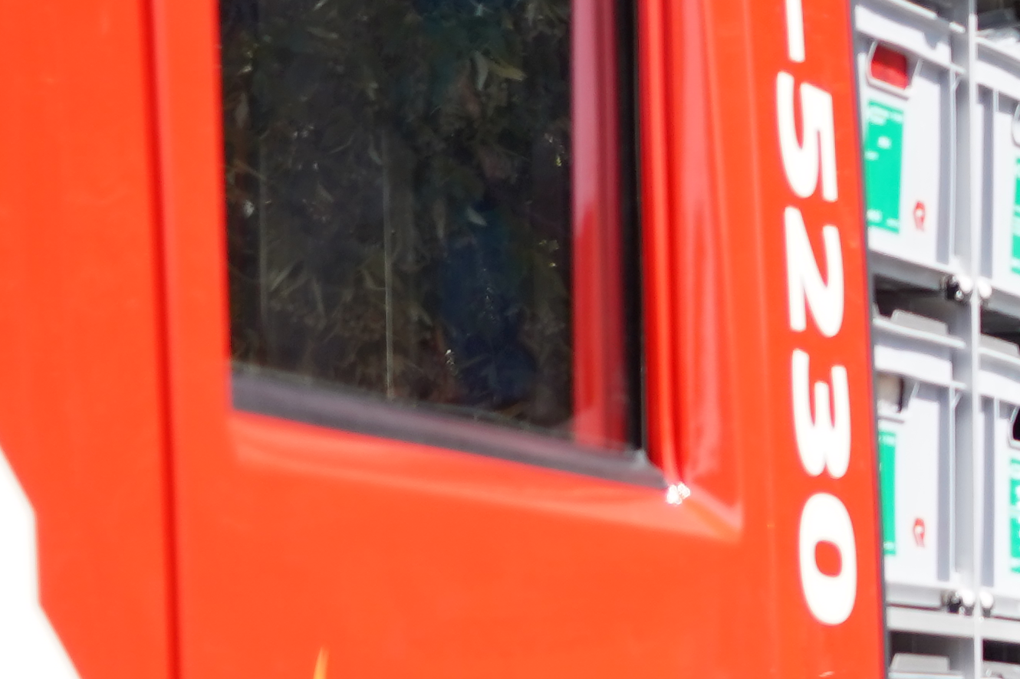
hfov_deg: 10.5
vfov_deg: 7.8
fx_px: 4985
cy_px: 717
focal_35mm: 176
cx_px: 2158
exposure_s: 1/640
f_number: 4.5
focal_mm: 39
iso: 250
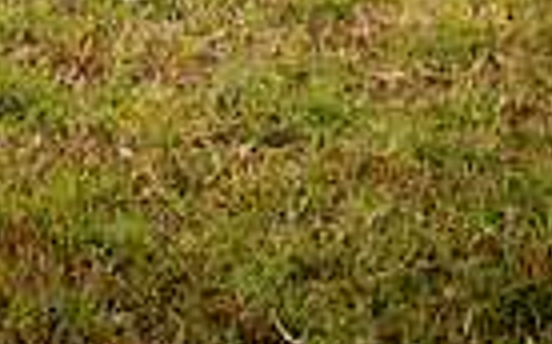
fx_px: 1699
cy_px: -488
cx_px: 140
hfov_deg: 18.3
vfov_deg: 10.1
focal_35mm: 113
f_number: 4.5
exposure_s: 1/250
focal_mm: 34
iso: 200
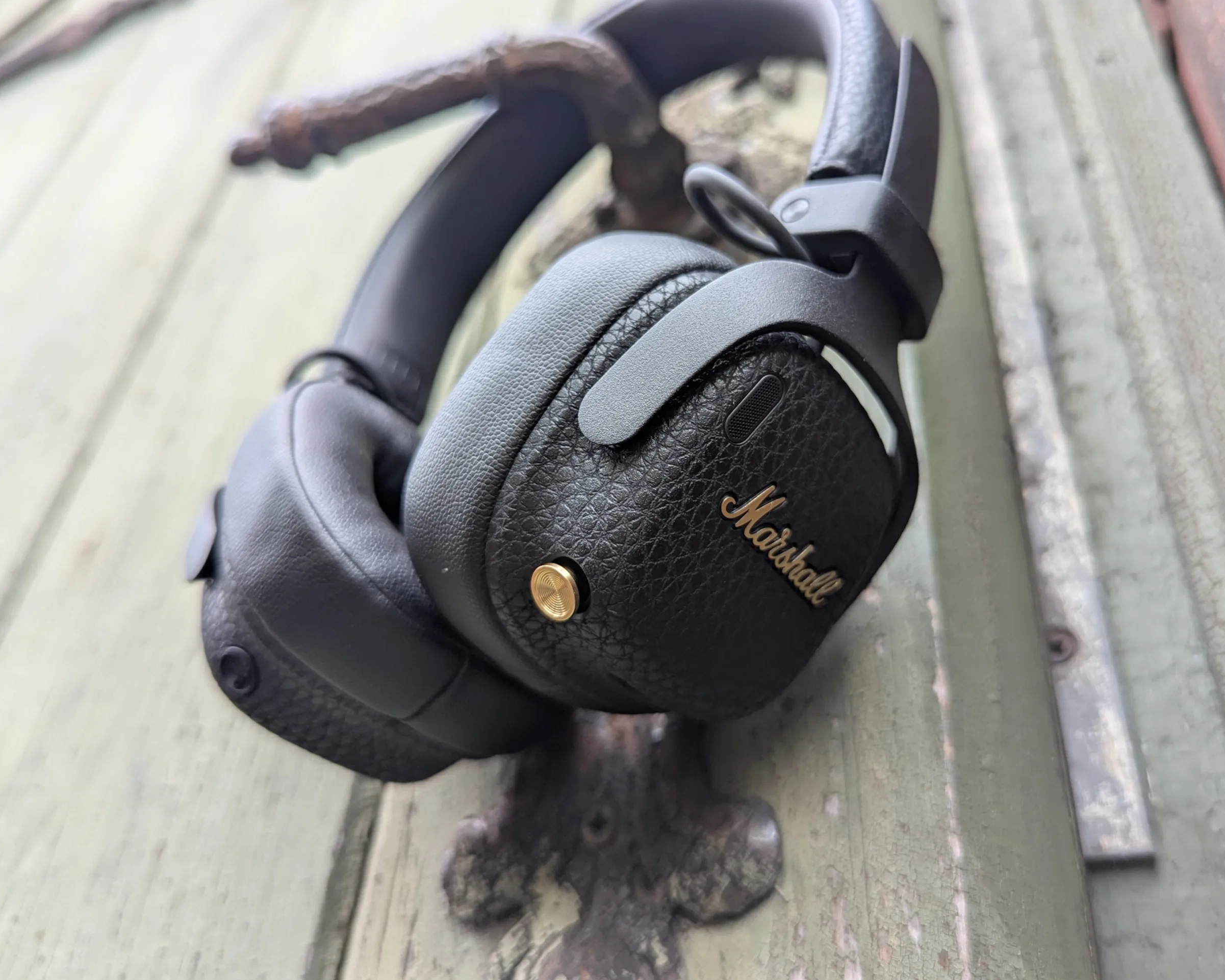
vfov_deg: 56.8
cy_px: 491
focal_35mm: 25
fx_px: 906
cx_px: 616
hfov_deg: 68.1
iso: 47
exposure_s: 1/129
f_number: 1.85
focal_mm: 6.81
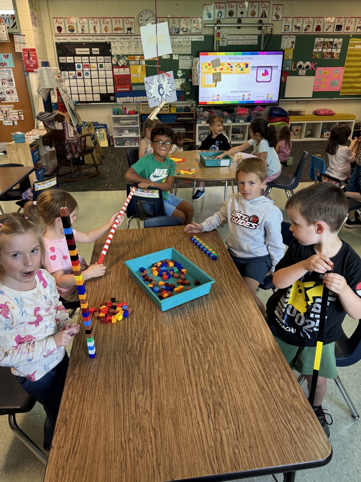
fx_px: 334
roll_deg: +1.1
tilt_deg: -26.0
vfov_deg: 71.6
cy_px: 241
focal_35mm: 24
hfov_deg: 56.8
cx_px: 180
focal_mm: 6.76
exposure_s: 1/60
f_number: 1.78
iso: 200
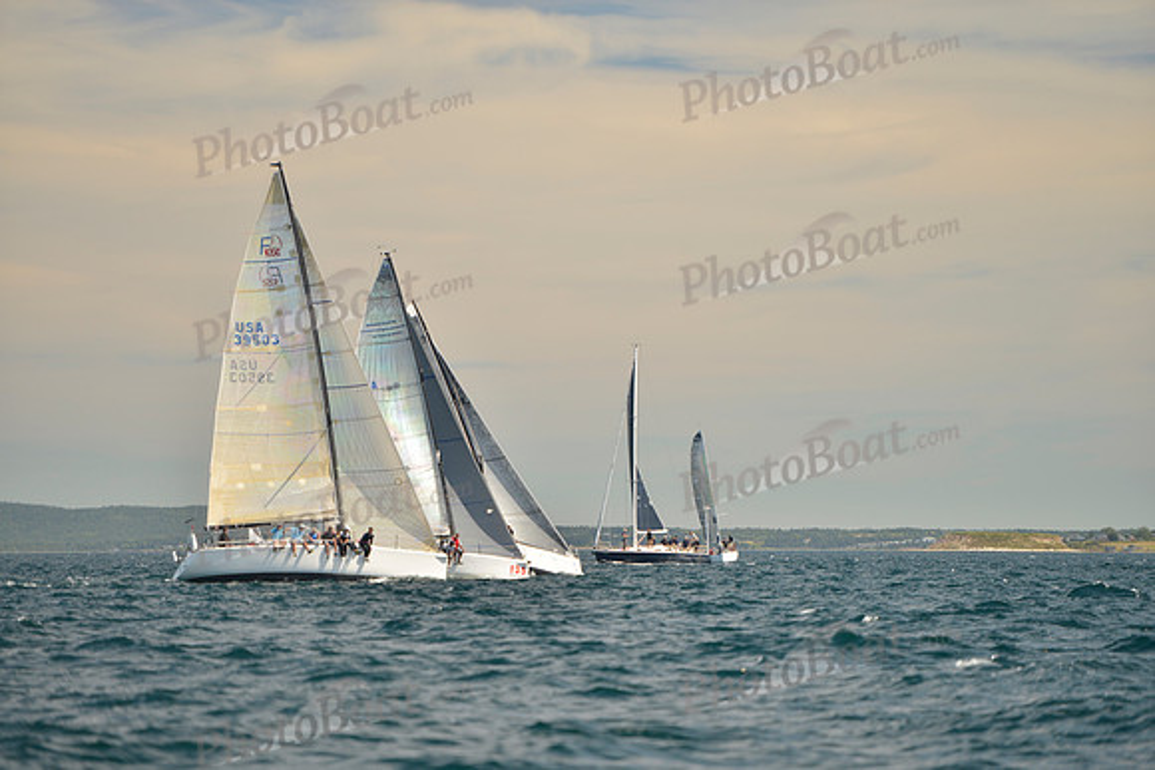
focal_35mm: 165
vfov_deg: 8.3
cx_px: 578
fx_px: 5295
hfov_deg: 12.4
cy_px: 385
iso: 200
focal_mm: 165
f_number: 3.2
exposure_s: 1/1000
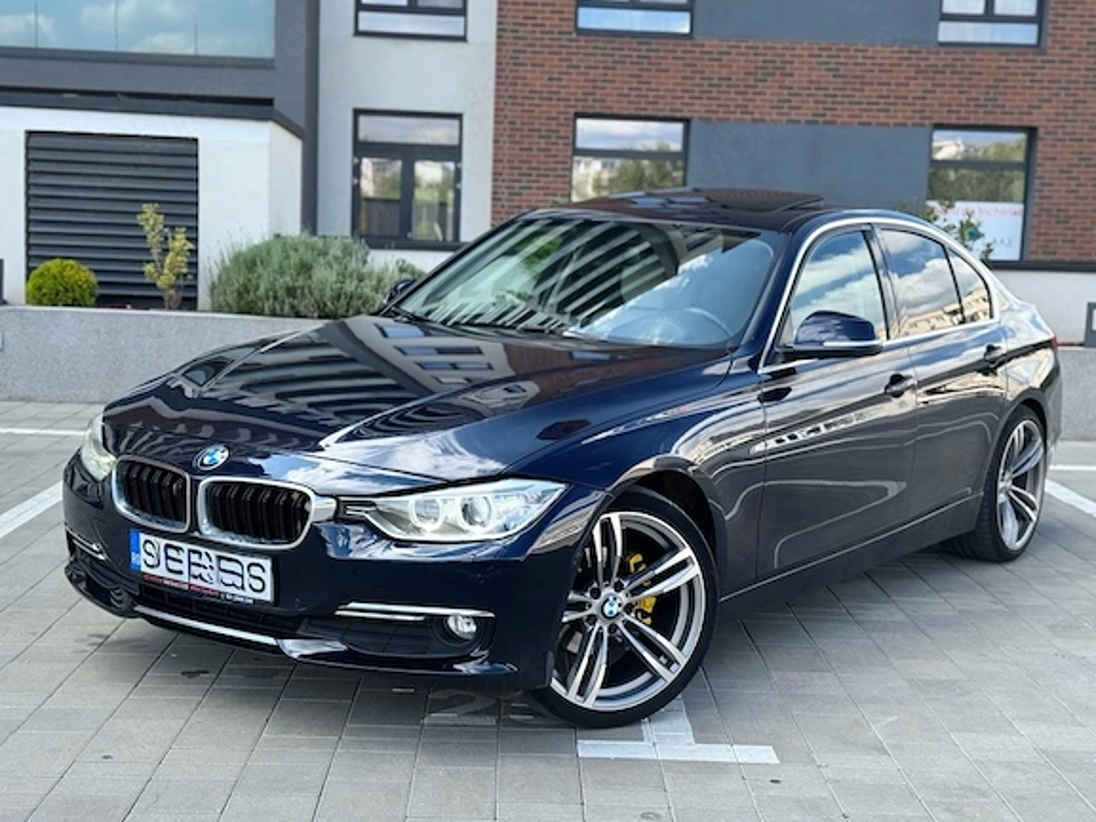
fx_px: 1583
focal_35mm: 50
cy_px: 419
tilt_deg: -7.4
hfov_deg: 38.2
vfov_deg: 29.1
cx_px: 561
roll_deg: -1.9
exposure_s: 1/913
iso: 64
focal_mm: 6.76
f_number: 1.78
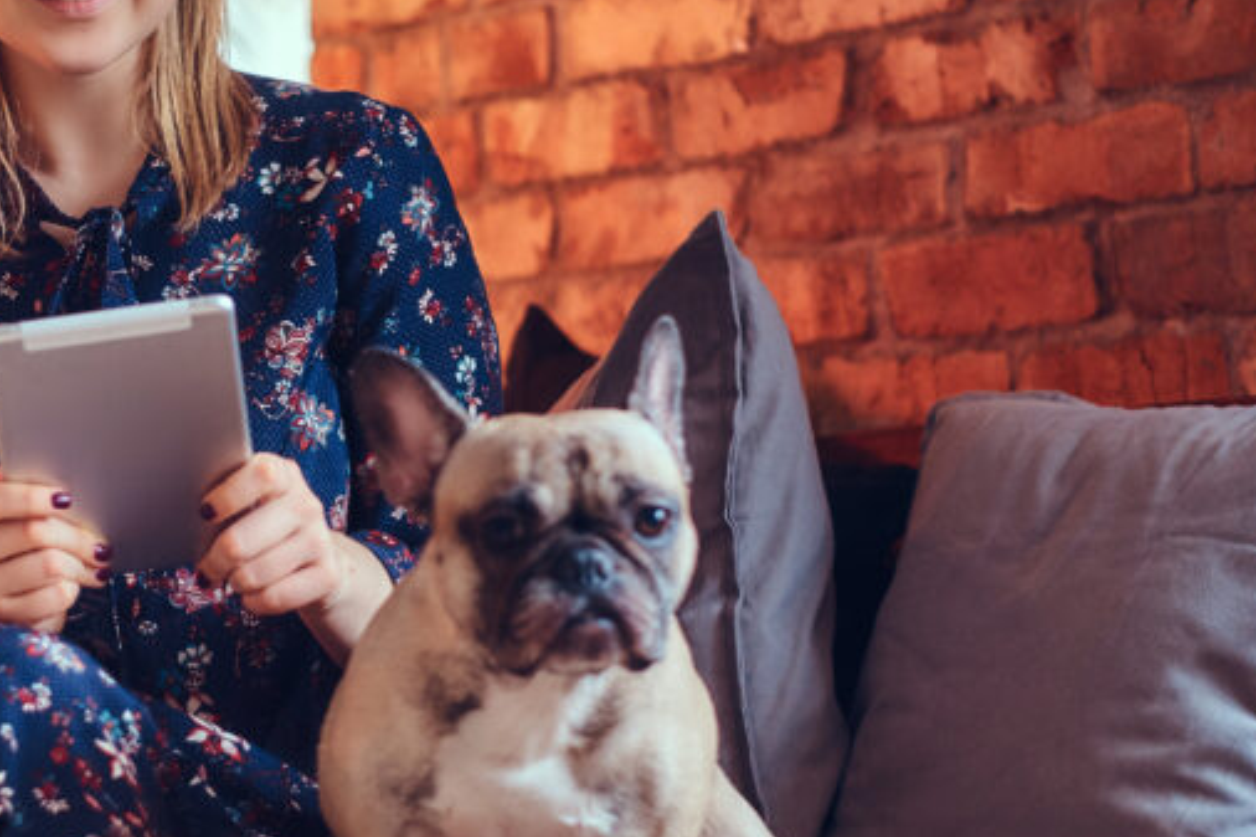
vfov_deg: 8.1
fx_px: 5929
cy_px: 364
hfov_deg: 12.0
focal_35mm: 170
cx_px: 241
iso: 500
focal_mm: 56
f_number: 2
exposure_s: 1/125
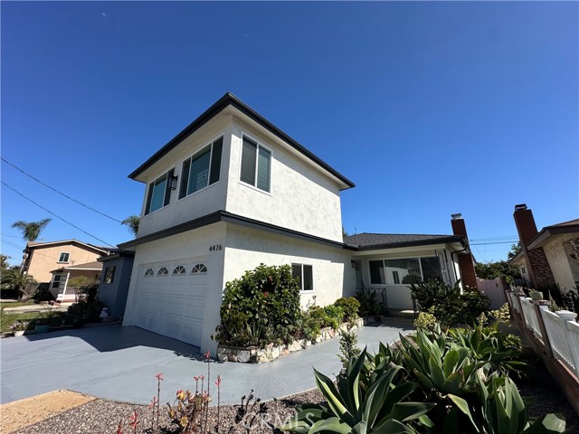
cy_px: 217
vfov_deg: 85.7
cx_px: 290
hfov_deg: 102.1
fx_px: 234
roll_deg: -0.4
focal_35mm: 14
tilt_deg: +16.0
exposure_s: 1/3509
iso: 50
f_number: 2.2
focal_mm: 2.22
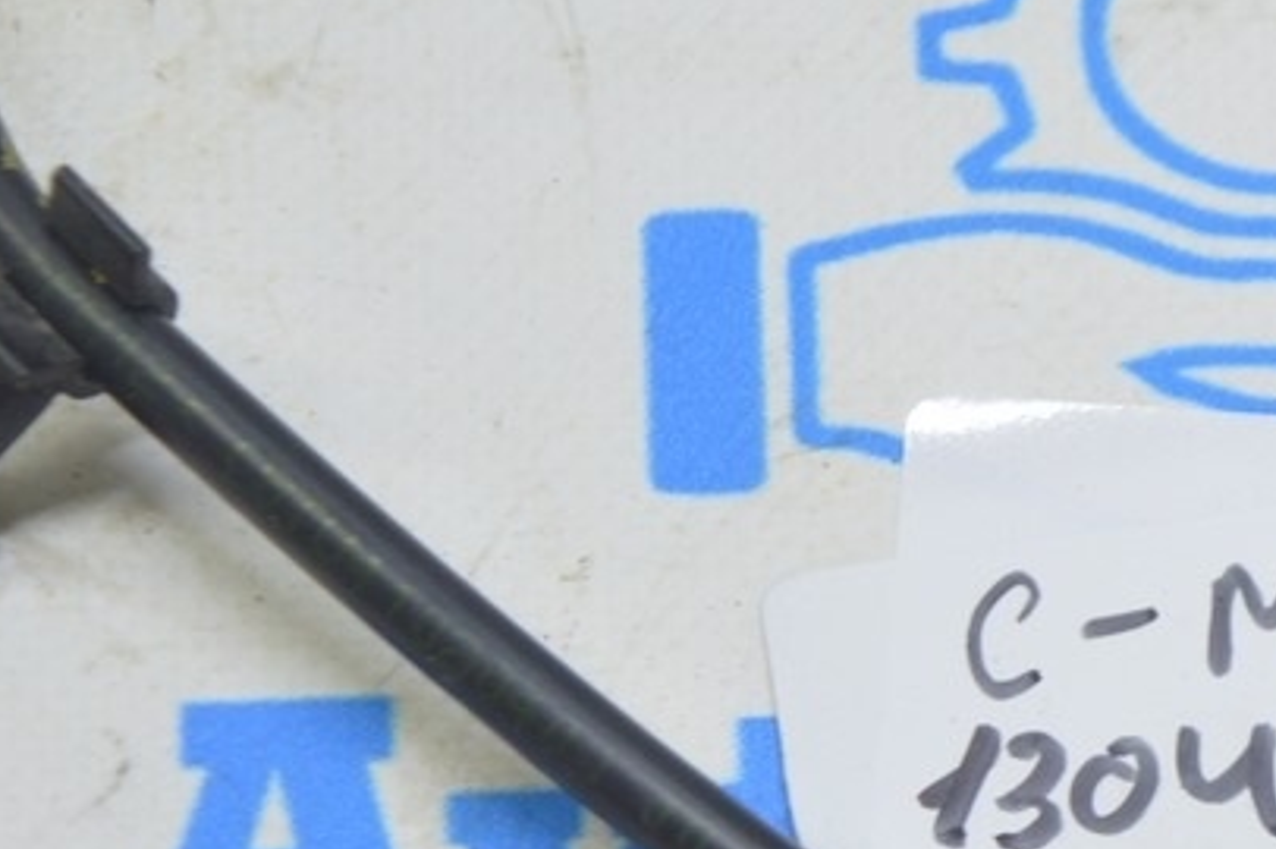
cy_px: 700
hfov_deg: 9.8
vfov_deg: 6.6
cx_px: 1424
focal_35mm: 208
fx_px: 7376
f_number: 5.6
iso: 400
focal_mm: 55
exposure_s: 1/20
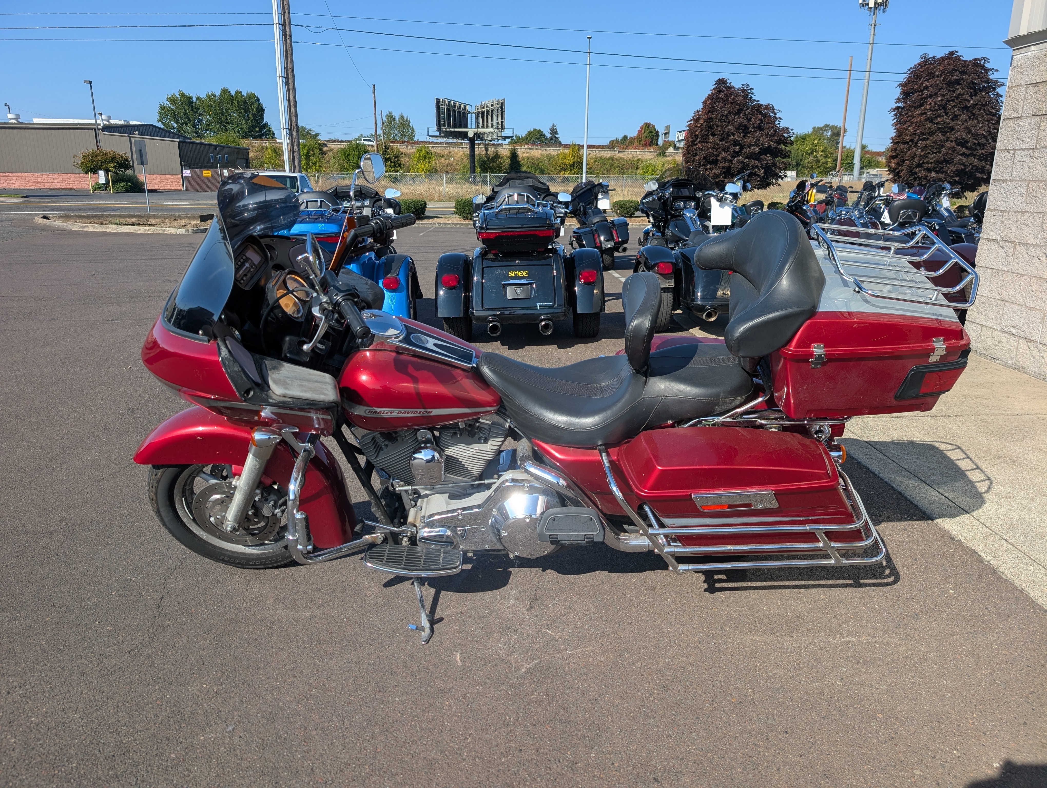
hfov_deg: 71.5
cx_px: 524
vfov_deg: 56.9
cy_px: 394
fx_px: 727
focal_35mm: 24
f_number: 1.68
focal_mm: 6.9
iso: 18
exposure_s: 1/1080
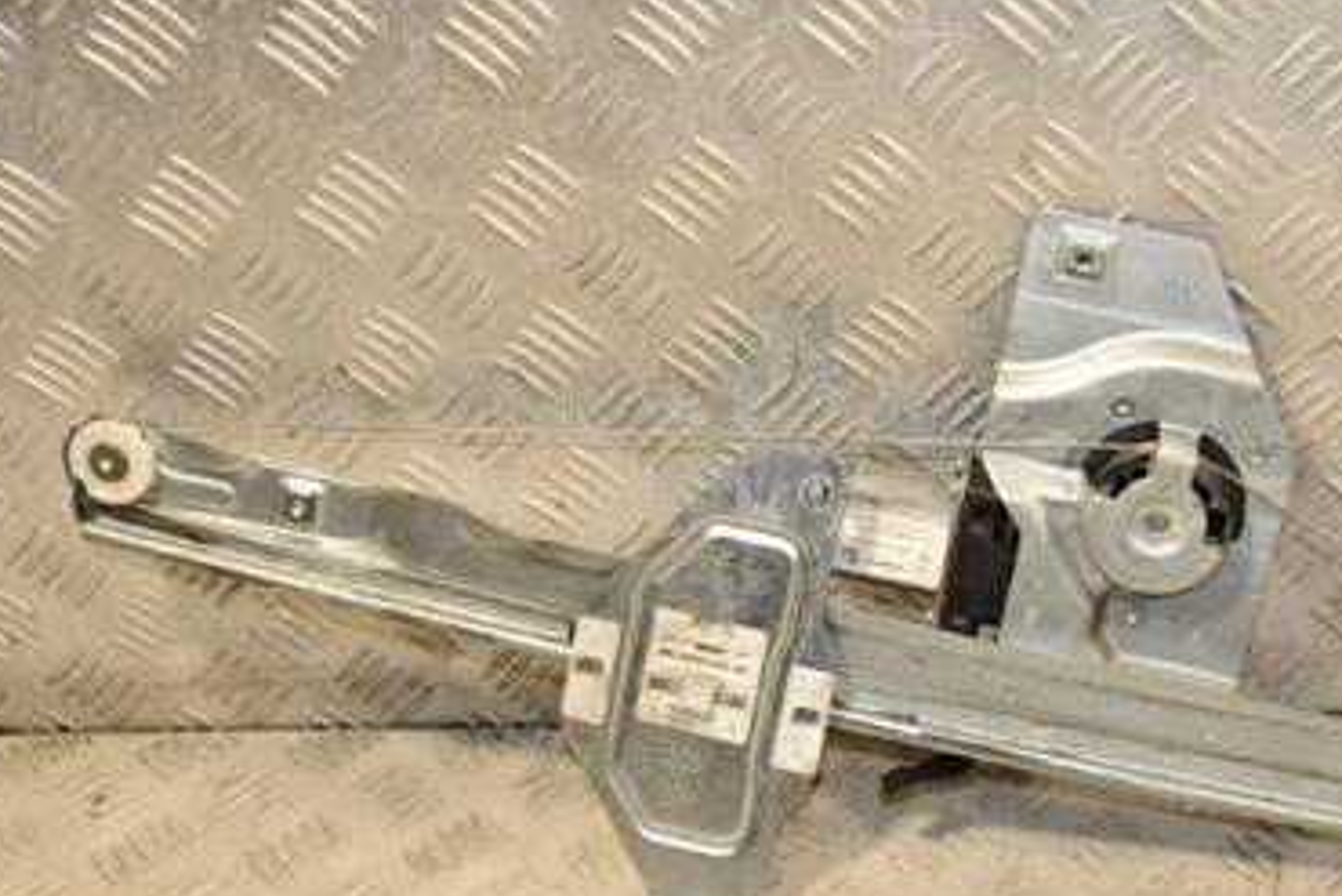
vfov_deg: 22.3
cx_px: 860
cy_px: 566
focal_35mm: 61
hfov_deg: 32.8
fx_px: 2268
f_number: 7.1
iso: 800
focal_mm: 25
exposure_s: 1/200
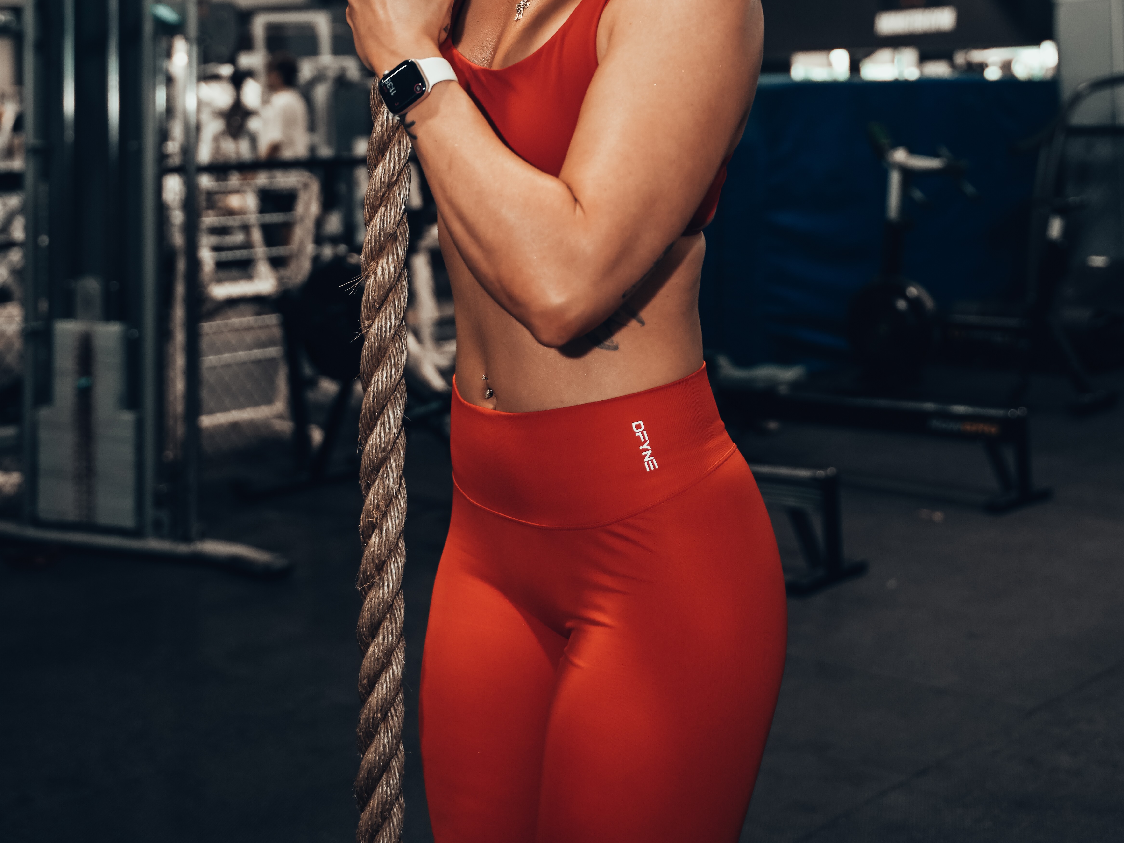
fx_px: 1786
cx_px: 564
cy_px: 38
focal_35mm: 55
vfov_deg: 25.5
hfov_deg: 34.9
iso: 320
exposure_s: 1/250
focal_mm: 38
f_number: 2.8
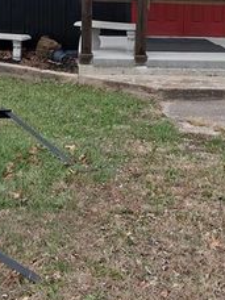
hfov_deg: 19.3
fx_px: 659
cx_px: 162
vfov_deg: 25.5
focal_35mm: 76
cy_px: 102
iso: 25
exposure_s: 1/133
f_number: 1.8
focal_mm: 3.98
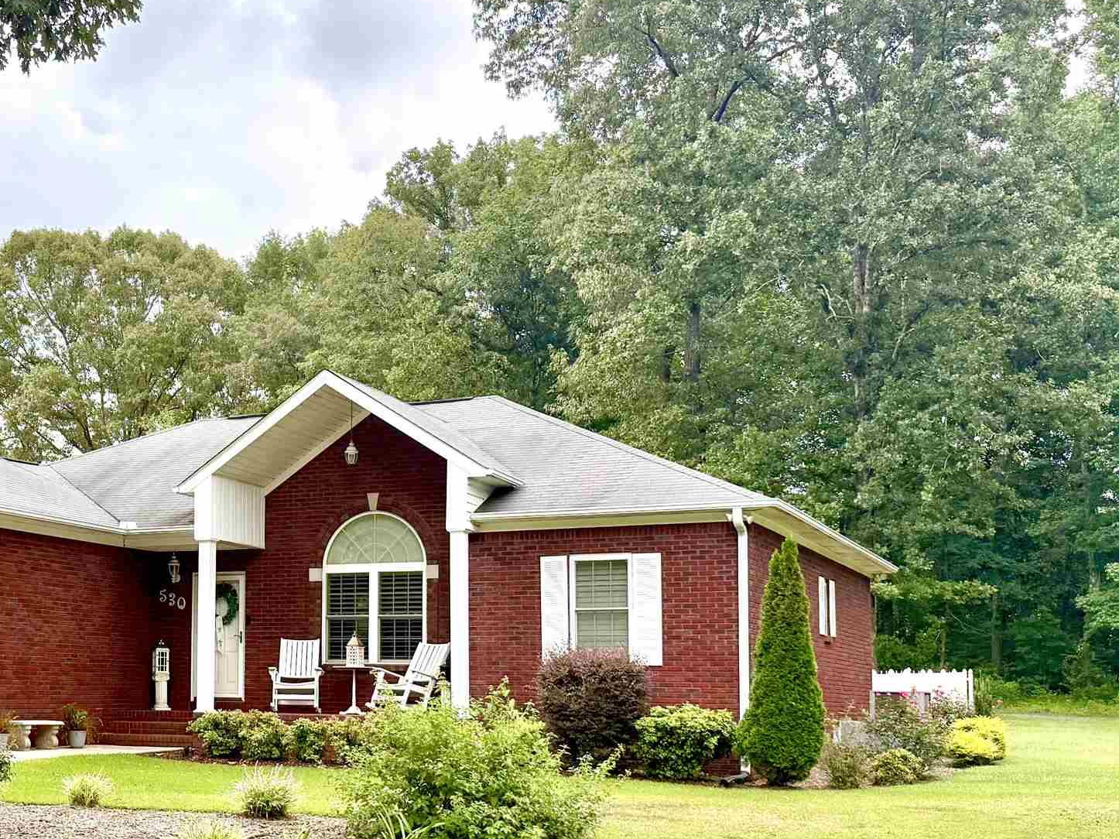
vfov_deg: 28.4
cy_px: 547
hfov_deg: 36.2
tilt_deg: +5.5
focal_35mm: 51
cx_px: 223
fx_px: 1648
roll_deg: -0.9
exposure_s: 1/878
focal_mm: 6.76
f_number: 1.78
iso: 100
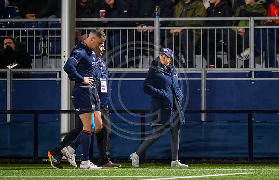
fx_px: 5442
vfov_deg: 1.9
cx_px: 162
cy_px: 67
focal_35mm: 709
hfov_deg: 2.9
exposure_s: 1/800
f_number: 4
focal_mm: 560
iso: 8000
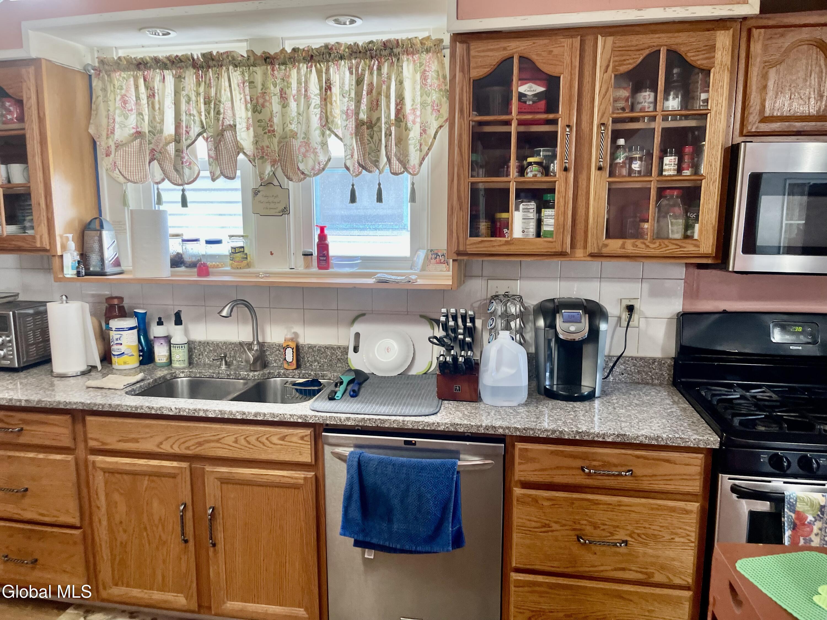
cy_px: 310
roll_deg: -0.4
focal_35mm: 26
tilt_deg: -5.2
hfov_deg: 67.3
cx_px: 414
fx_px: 621
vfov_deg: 53.1
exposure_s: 1/120
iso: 125
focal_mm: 5.1
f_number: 1.6
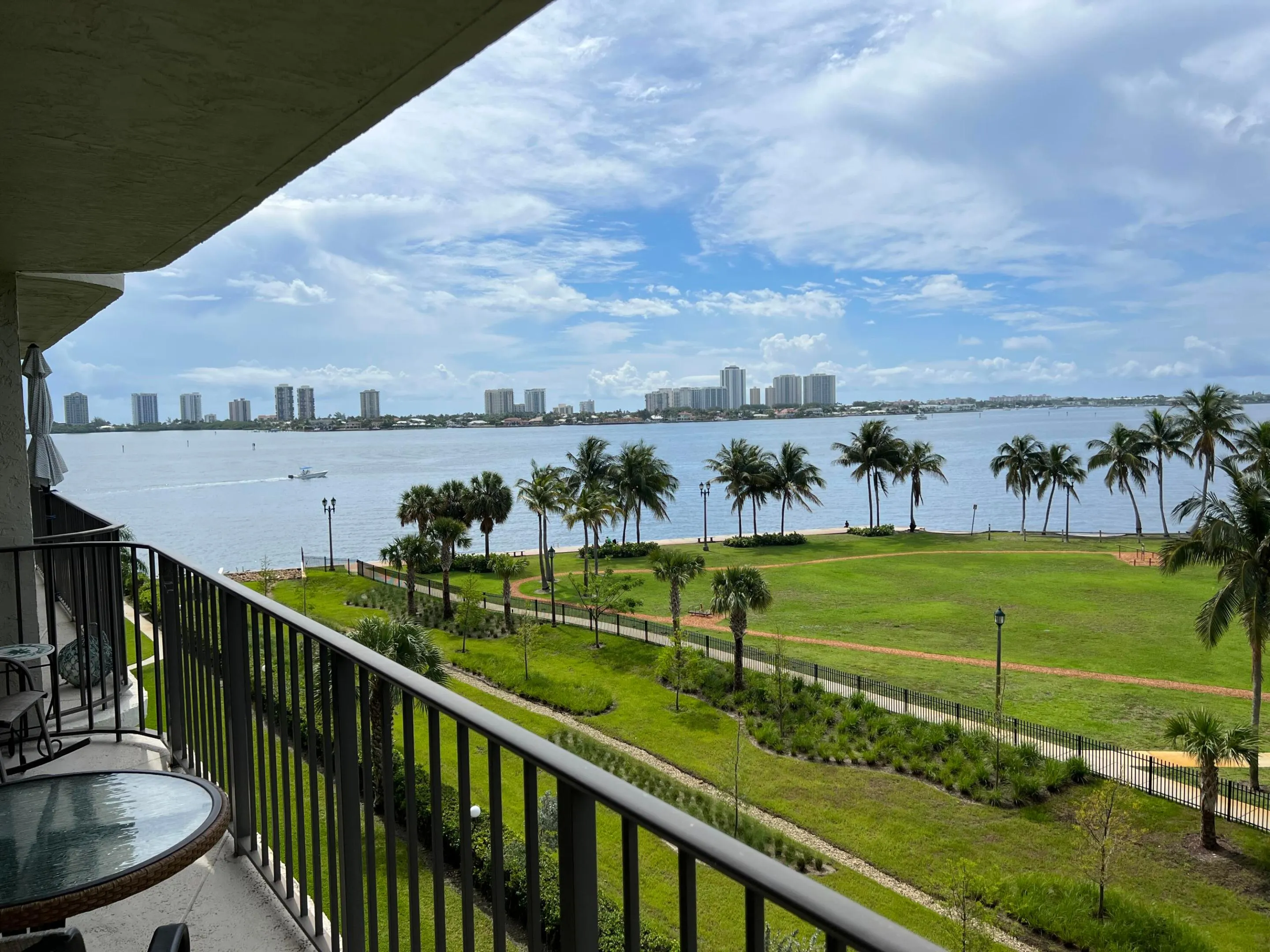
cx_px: 635
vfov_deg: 53.1
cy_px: 476
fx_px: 954
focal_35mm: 26
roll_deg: +1.3
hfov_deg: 67.3
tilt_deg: -3.6
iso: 50
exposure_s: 1/8696
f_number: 1.5
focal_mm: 5.7
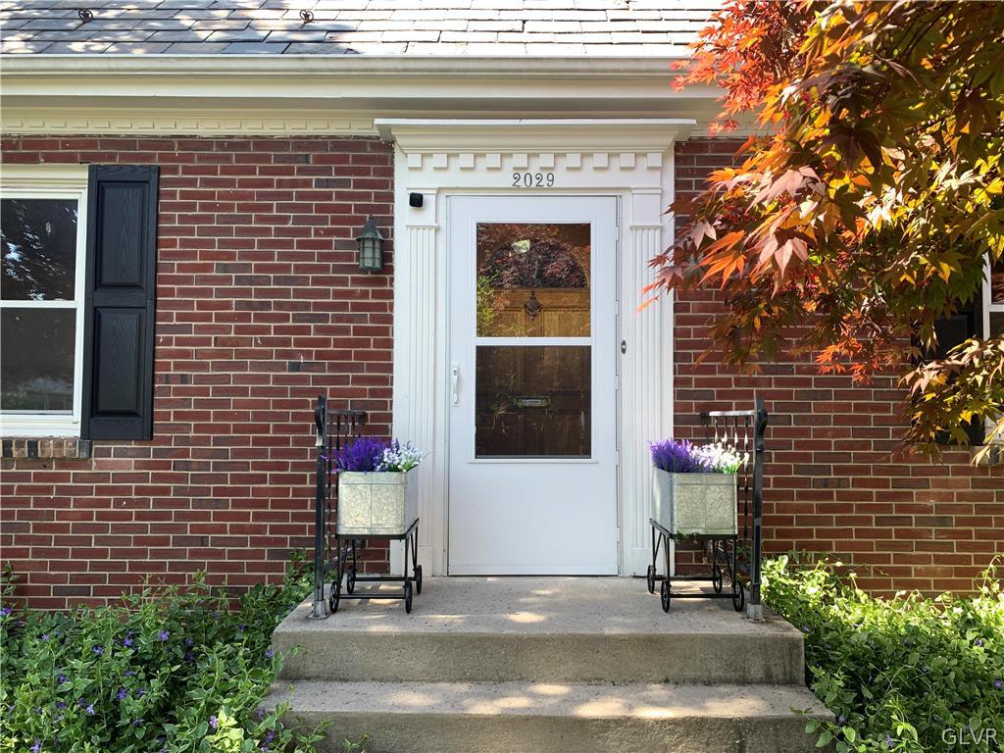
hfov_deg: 67.3
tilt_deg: +2.4
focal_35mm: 26
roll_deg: +0.0
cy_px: 376
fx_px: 754
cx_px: 502
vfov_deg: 53.1
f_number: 1.8
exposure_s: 1/254
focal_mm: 4.25
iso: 25
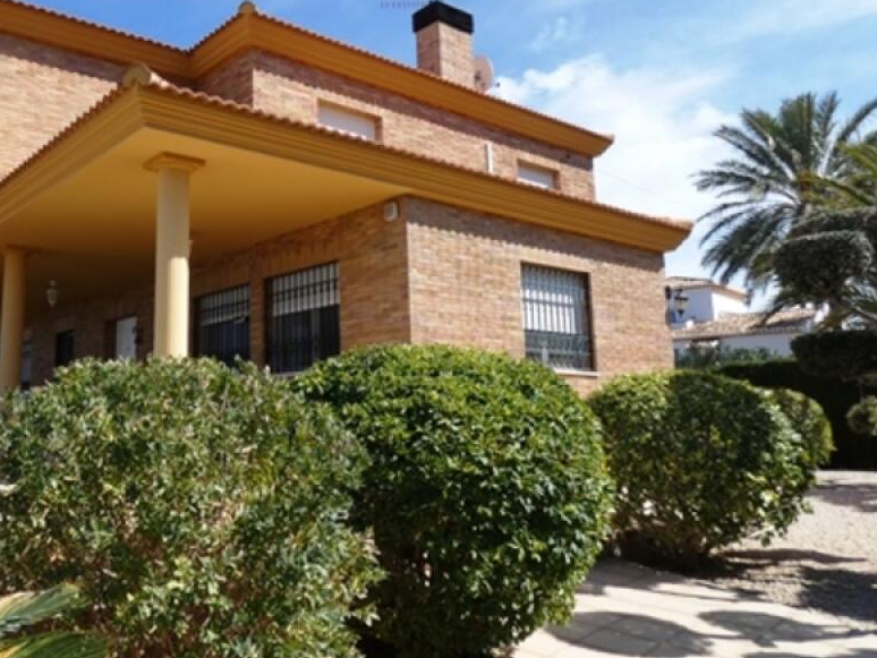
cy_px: 279
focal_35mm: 31
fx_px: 786
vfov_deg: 45.3
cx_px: 293
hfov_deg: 57.1
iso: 80
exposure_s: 1/800
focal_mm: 3.6
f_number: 3.5
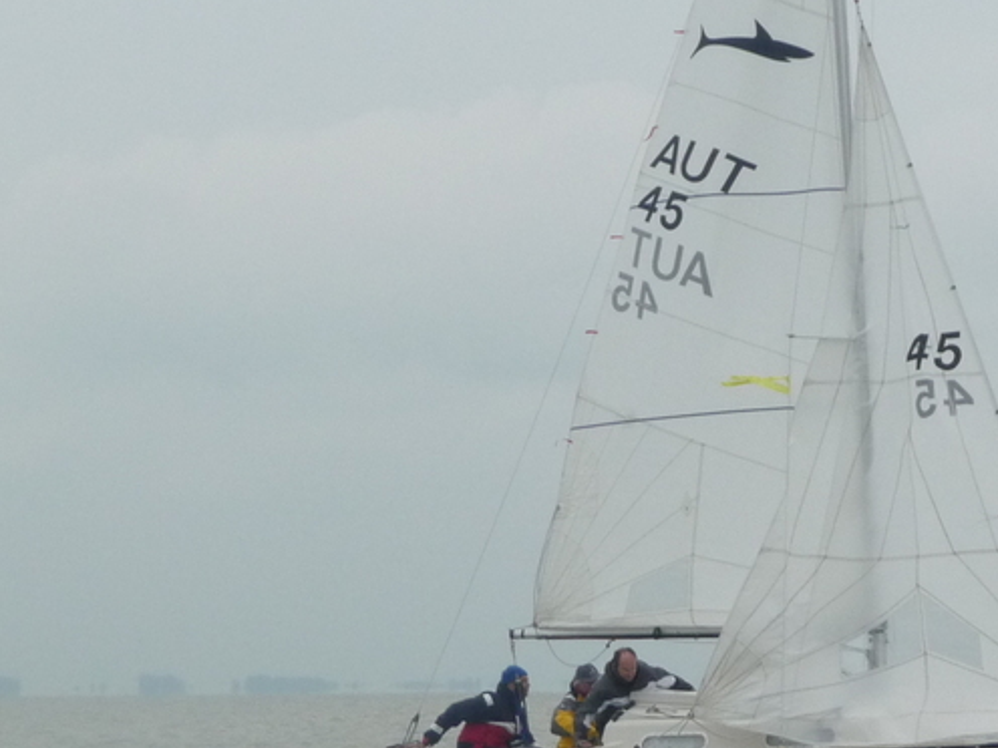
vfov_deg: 6.5
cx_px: 668
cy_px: 390
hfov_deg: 8.6
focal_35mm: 230
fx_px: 6631
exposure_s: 1/500
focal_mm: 17.5
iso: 160
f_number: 4.7
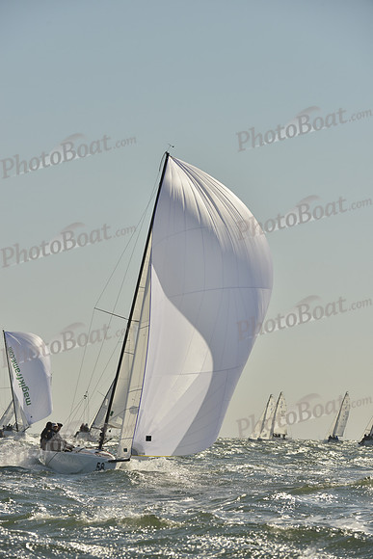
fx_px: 3106
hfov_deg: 6.9
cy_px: 280
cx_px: 186
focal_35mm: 200
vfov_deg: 10.3
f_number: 9
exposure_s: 1/1600
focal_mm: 200
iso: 280
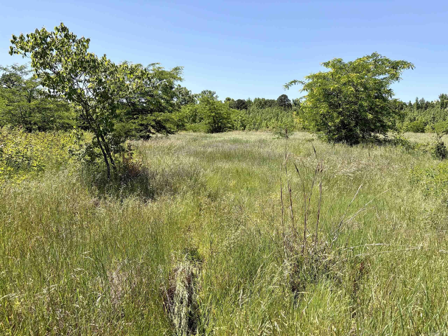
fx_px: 336
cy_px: 168
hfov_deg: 67.3
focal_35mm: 26
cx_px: 224
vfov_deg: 53.1
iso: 50
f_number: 1.6
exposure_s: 1/2208
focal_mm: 5.96
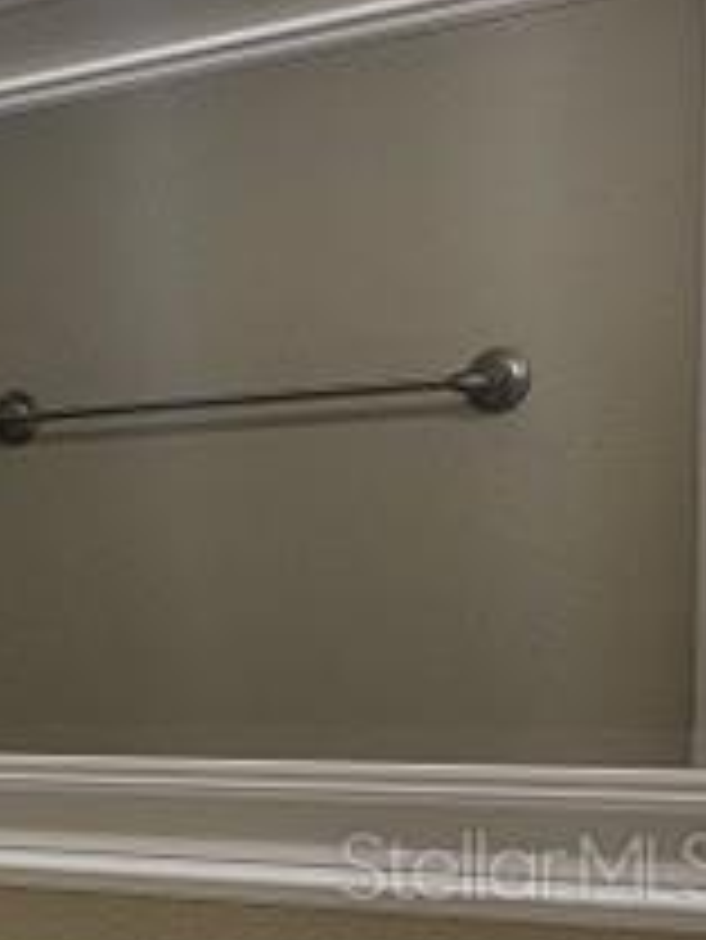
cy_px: 864
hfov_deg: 14.8
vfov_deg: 21.7
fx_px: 2391
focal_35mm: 88
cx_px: -549
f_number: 1.8
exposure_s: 1/120
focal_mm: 6.7
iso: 80
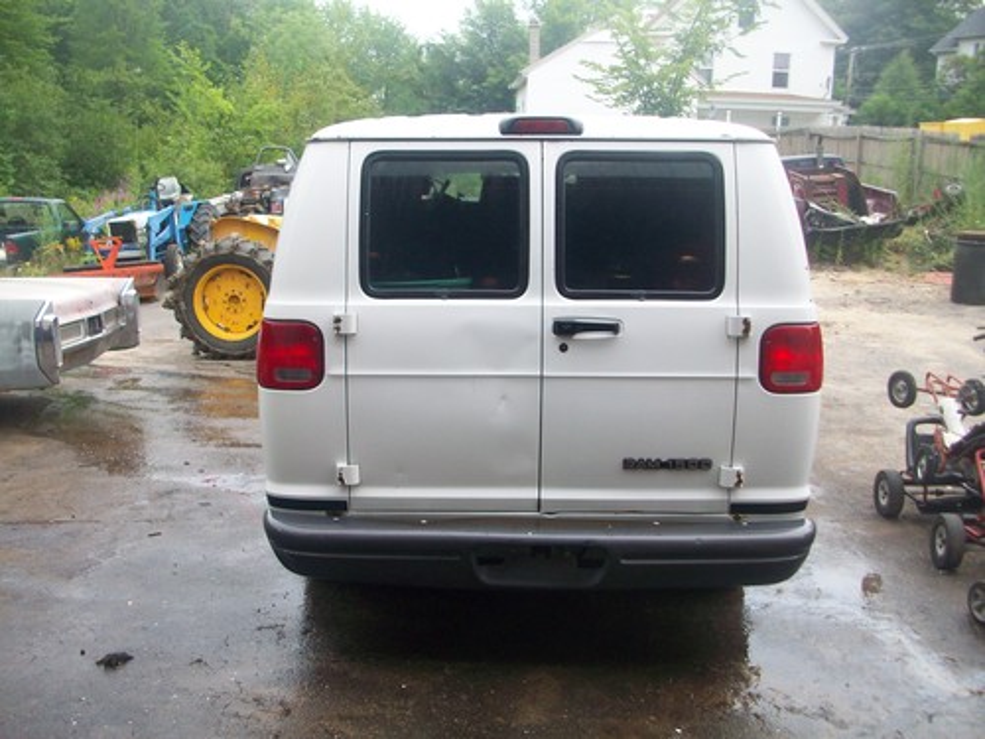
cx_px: 492
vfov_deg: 41.8
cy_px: 370
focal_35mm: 34
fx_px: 967
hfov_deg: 54.0
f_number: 2.8
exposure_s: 1/155
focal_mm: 5.7
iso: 80
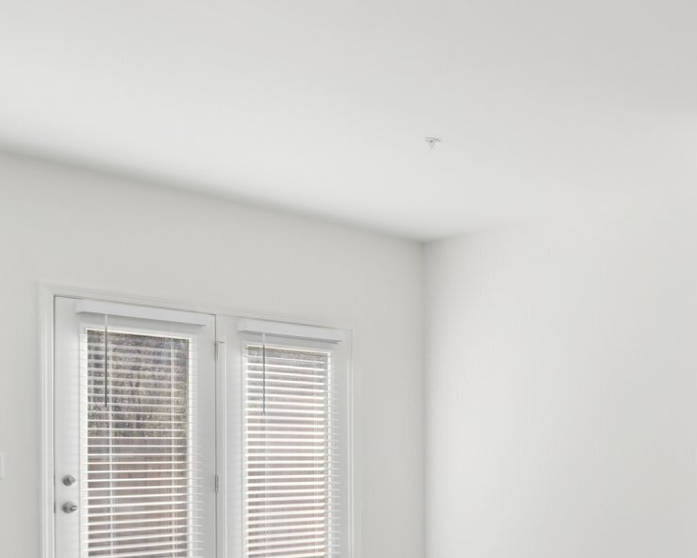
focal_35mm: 42
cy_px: 481
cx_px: 821
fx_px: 867
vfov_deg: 34.1
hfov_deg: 35.3
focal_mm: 16
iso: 160
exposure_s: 1/40
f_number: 8
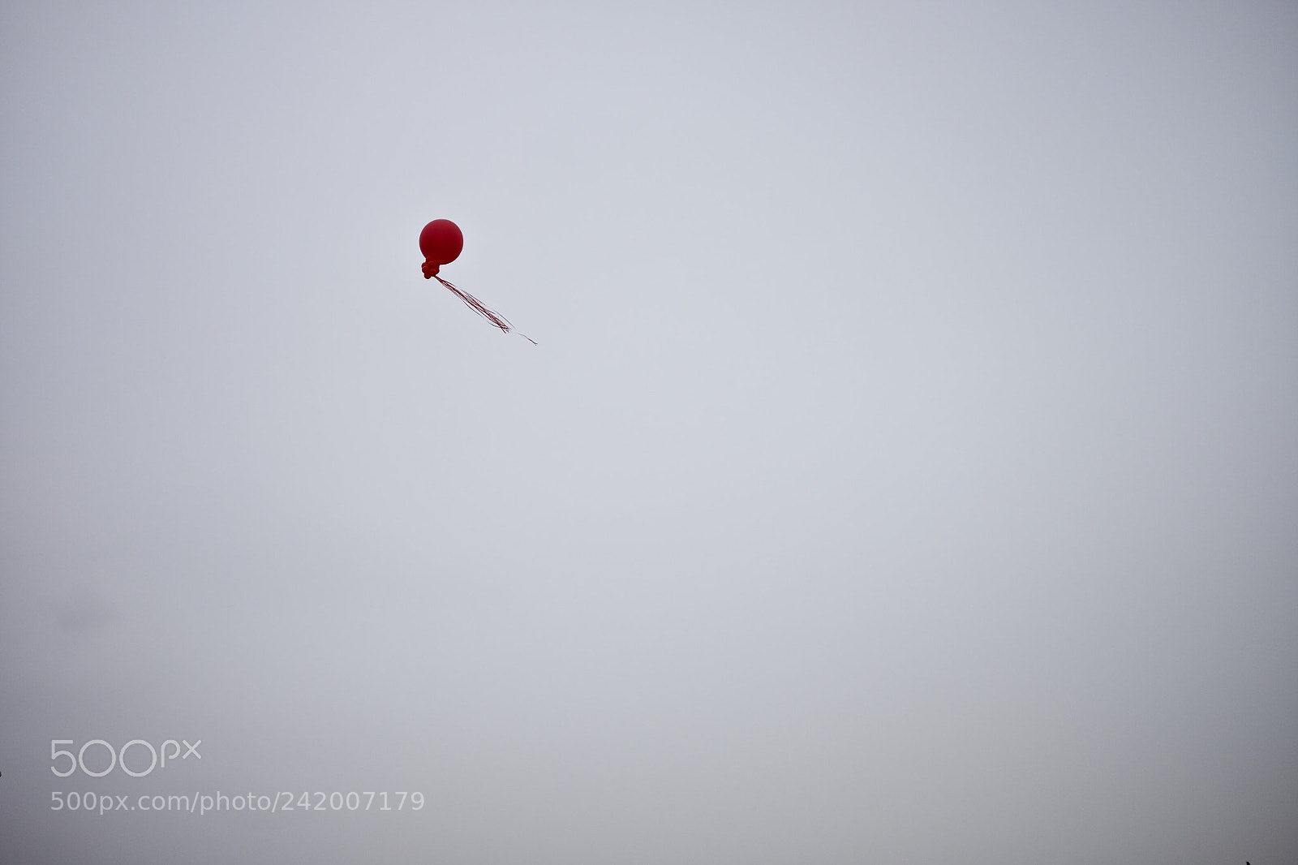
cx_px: 649
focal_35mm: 41
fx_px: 1478
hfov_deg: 47.4
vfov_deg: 32.6
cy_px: 432
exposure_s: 1/640
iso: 200
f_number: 2.8
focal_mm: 27
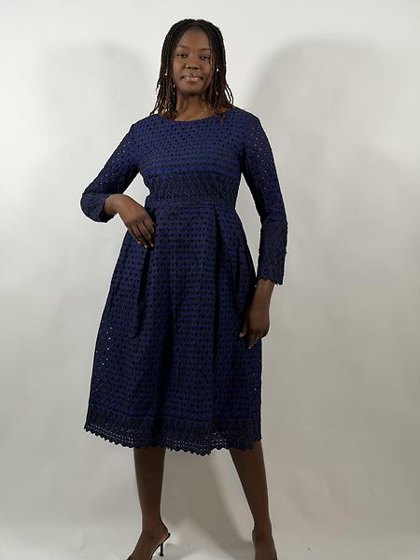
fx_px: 777
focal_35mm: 48
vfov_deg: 39.7
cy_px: 280
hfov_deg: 30.3
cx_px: 210
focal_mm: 6.76
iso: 80
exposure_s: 1/100
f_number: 1.78
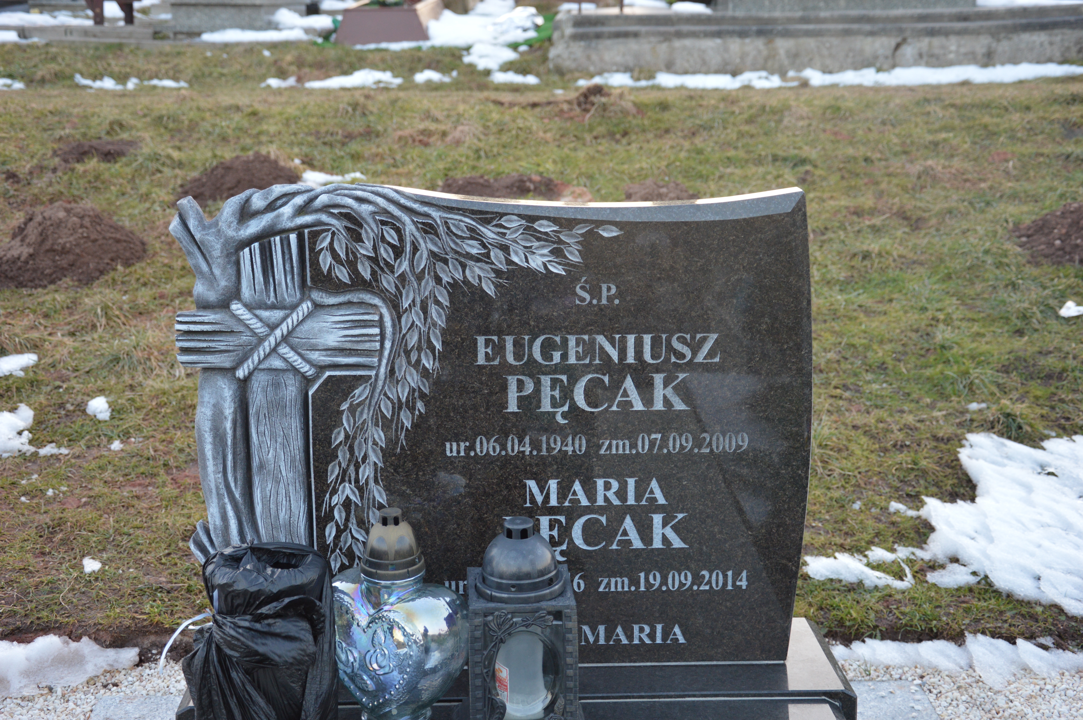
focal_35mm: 48
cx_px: 542
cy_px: 360
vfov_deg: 28.0
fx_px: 1443
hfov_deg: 41.1
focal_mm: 32
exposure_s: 1/80
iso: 400
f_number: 4.5
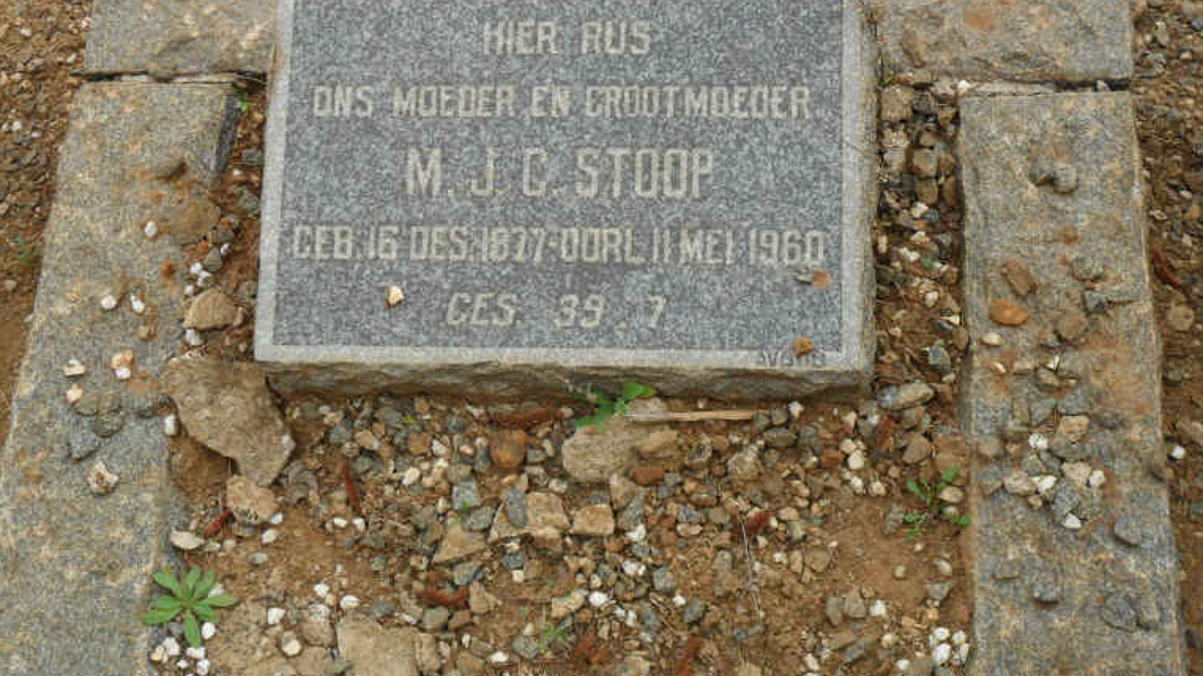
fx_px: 1818
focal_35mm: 57
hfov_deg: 36.6
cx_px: 599
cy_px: 232
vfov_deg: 21.0
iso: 100
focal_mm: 9.3
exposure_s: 1/180
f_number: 5
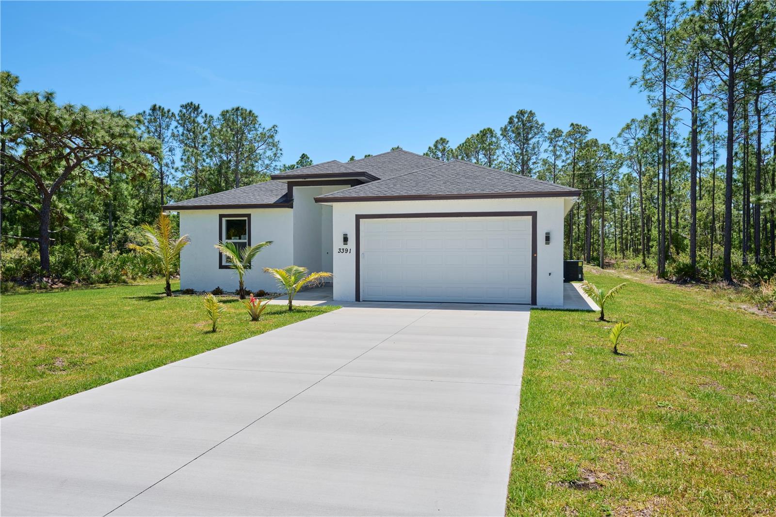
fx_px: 539
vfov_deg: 51.3
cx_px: 388
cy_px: 258
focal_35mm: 25
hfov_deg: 71.5
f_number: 8
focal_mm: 25
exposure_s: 1/2000
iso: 100
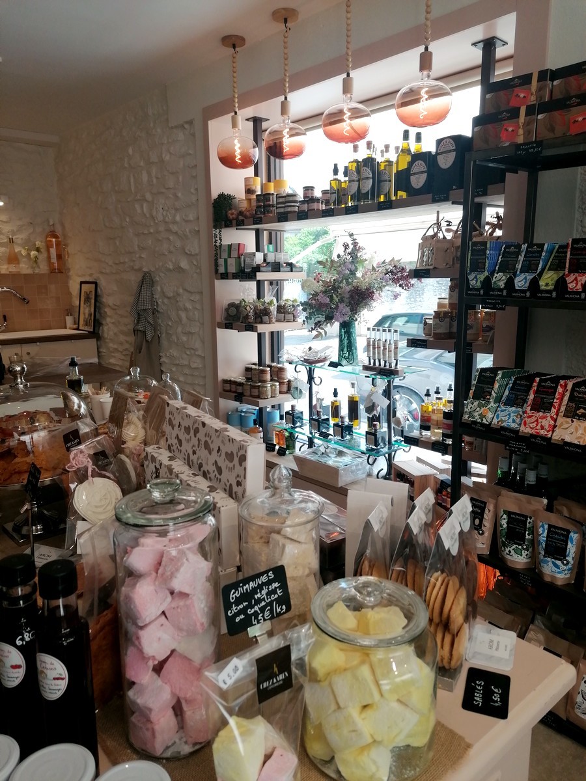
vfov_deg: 65.3
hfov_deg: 51.4
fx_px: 609
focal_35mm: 27
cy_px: 390
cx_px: 293
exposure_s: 1/159
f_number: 1.8
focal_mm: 4.75
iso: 50
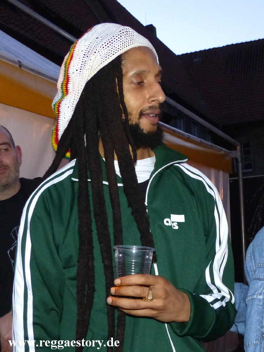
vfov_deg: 69.4
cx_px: 132
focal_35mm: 25
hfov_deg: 54.9
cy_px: 176
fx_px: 254
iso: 400
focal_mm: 4.6
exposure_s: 1/60
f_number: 2.8
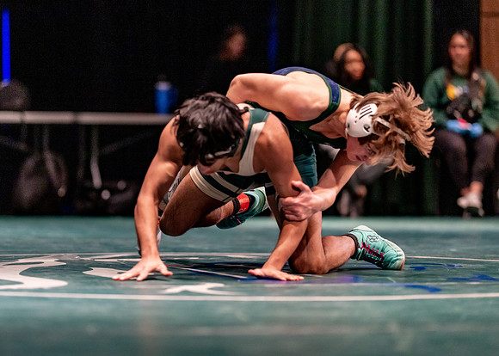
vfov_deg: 8.7
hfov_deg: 12.2
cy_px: 193
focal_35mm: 164
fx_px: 2331
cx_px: 188
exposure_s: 1/800
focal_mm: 135
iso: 2000
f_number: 1.8
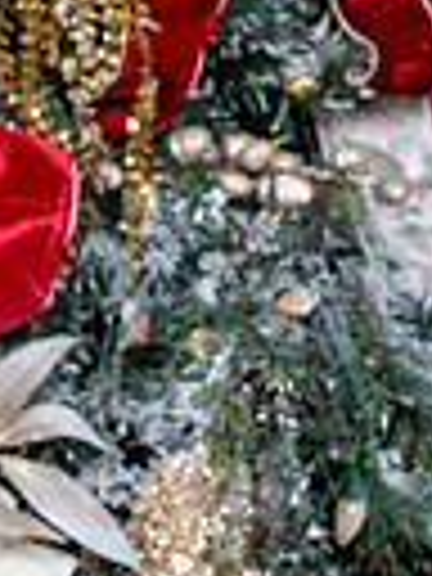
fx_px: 6157
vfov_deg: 5.3
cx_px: -684
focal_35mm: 370
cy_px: 806
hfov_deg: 3.9
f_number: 8
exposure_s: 1/125
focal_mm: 85
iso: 400
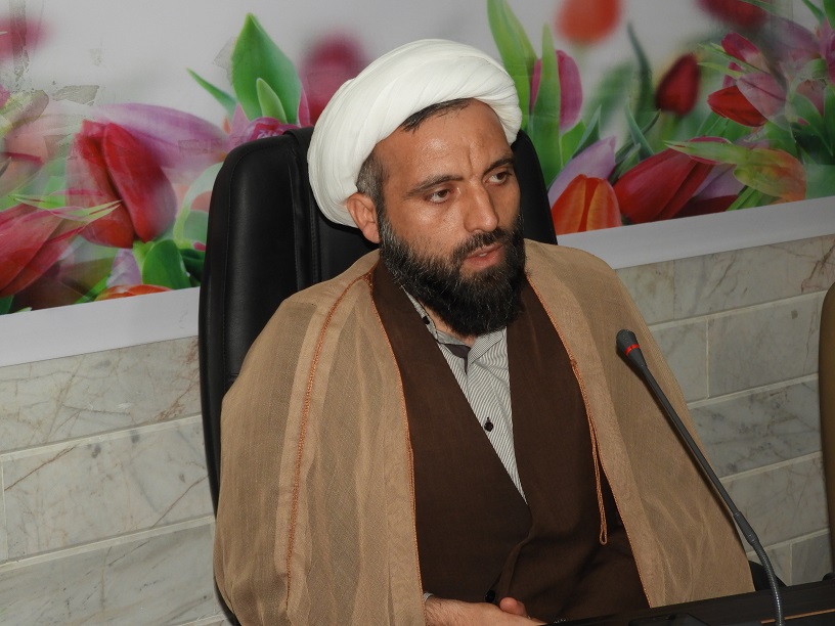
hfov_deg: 20.7
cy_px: 313
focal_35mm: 95
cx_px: 418
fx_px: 2292
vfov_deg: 15.6
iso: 200
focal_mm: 17
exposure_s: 1/60
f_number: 4.8
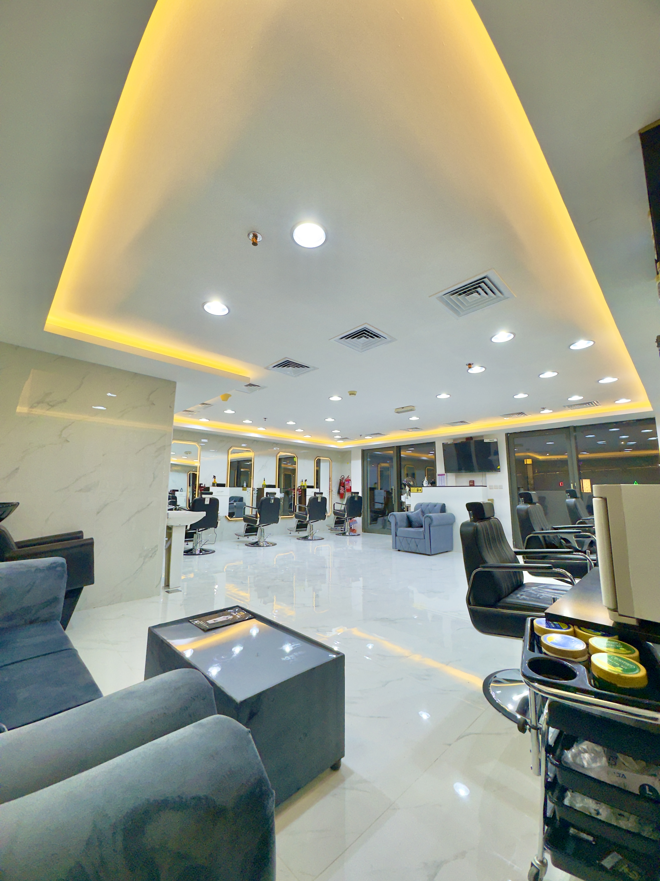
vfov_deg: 102.1
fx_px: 356
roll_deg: -0.7
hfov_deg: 85.7
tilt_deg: +8.6
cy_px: 440
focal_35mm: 14
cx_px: 330
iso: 64
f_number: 2.2
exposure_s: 1/100
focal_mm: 2.22
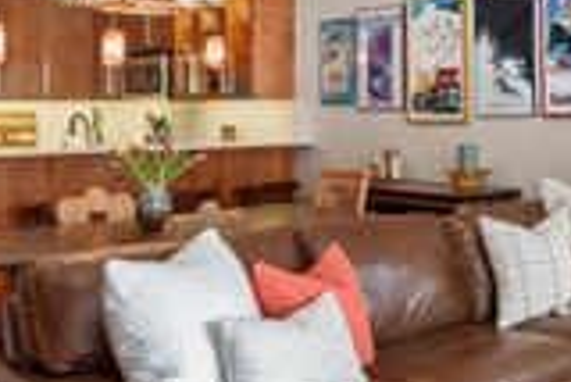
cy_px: 87
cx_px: 642
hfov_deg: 32.5
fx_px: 841
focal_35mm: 53
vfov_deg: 25.2
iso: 400
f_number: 7.1
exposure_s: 1/3
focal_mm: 17
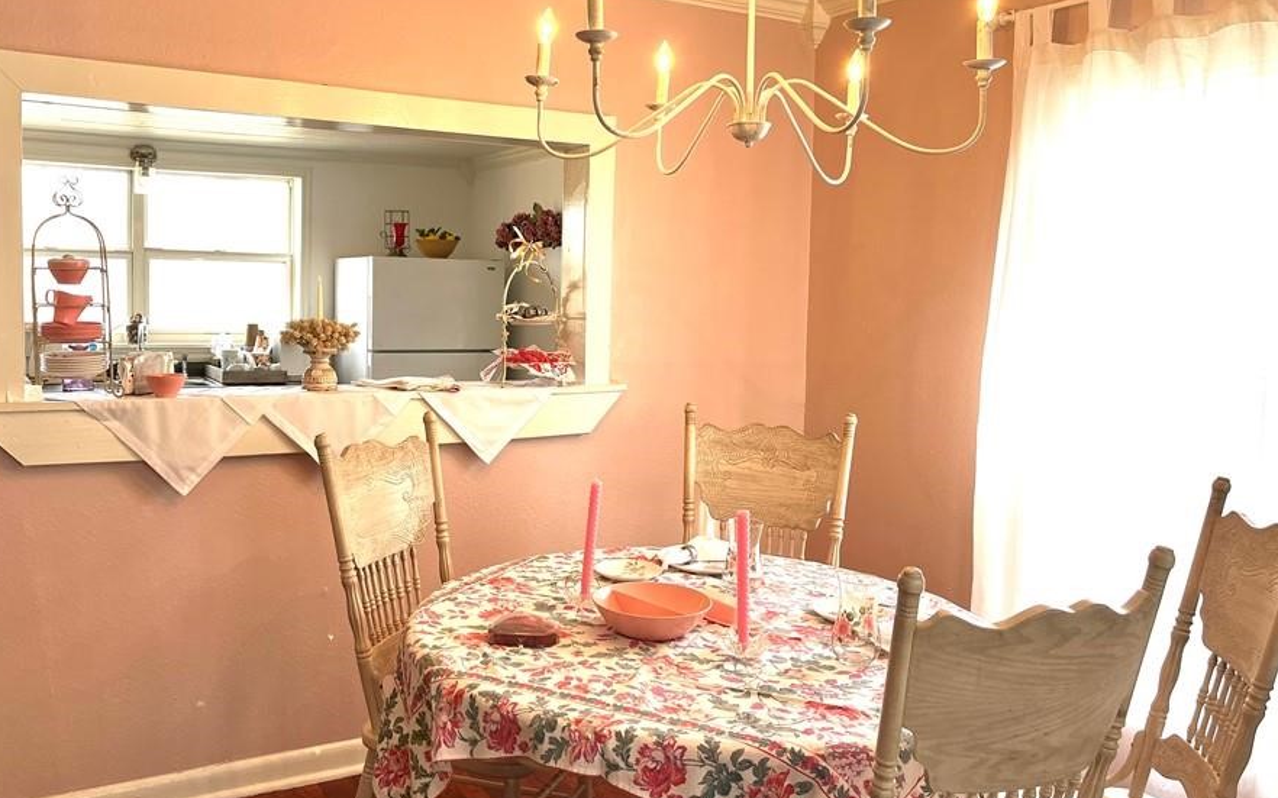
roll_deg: -1.2
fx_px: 1114
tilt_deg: -4.2
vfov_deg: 39.4
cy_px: 356
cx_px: 582
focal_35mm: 32
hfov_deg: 59.6
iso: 50
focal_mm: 5.1
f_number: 1.6
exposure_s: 1/120
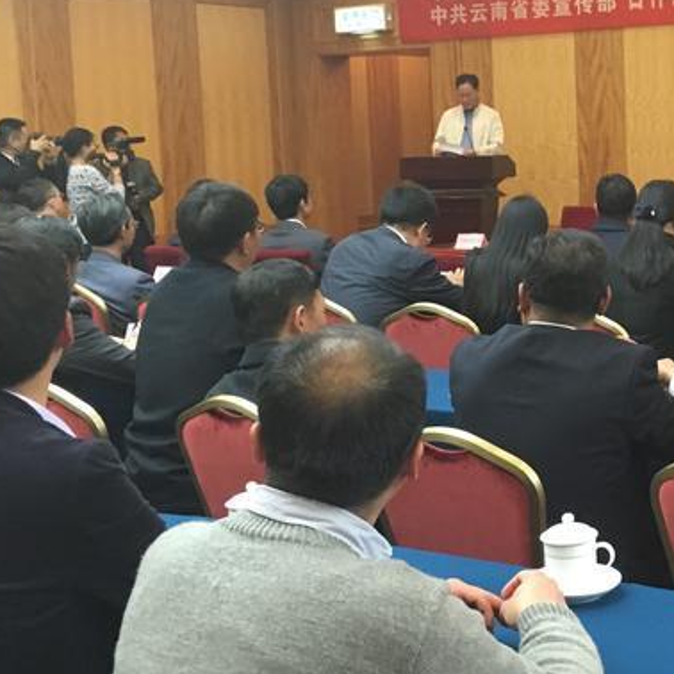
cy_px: 249
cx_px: 667
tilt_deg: -4.7
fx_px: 1344
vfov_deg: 28.0
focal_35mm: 61
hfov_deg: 26.7
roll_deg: +1.0
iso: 200
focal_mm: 4.15
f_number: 2.2
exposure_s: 1/33
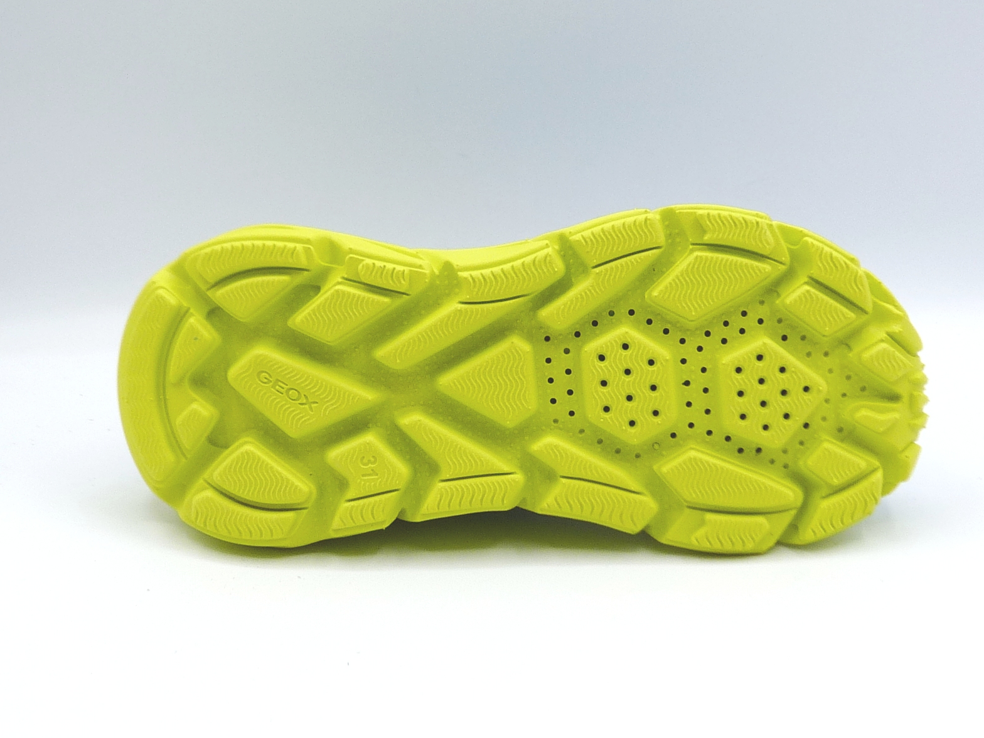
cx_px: 501
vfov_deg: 29.1
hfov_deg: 38.2
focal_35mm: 50
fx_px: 1421
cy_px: 374
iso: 100
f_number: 4.5
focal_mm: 4.8
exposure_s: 1/250
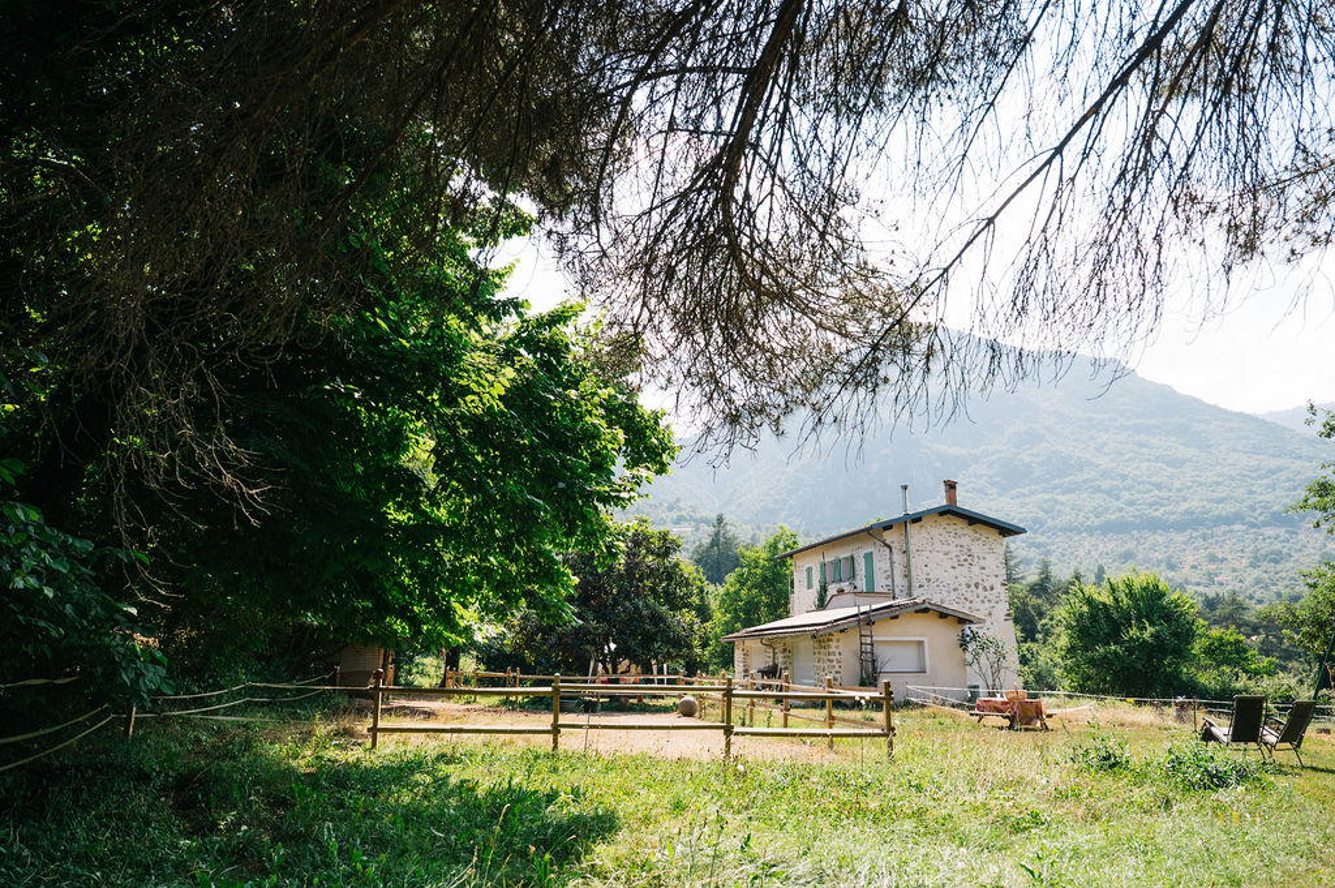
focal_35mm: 24
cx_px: 668
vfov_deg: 52.1
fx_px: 907
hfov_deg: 72.7
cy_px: 444
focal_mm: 24
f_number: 4.5
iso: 1000
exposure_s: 1/3200
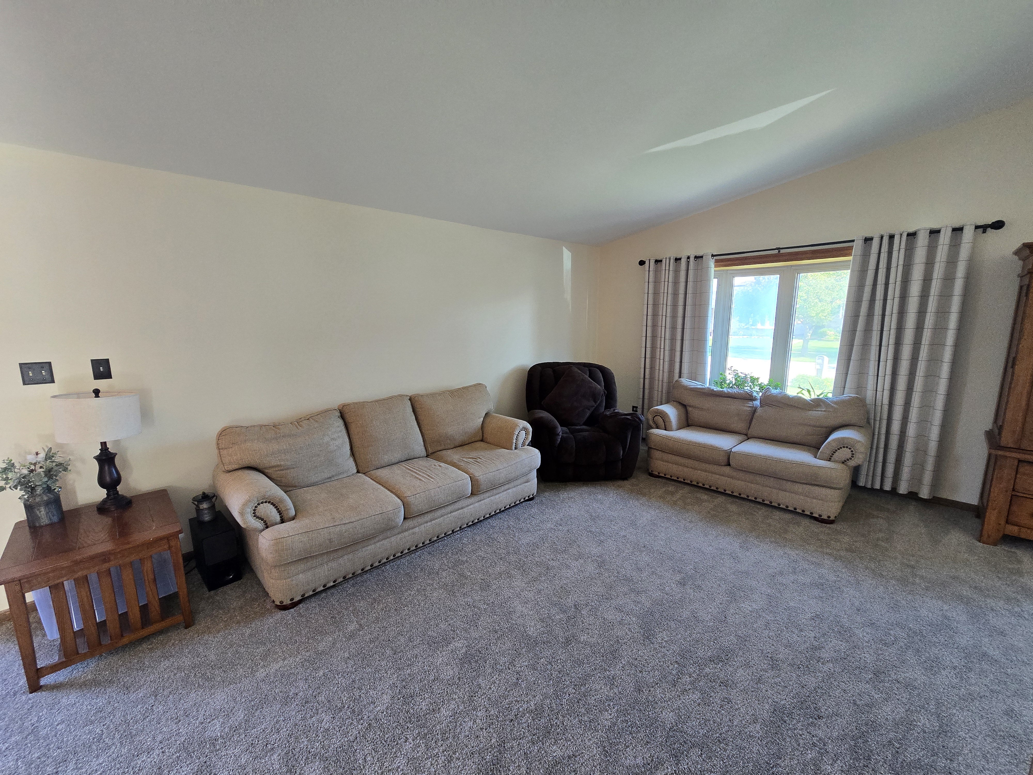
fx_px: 388
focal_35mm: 13
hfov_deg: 106.2
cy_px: 388
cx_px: 516
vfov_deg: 89.9
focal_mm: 2.2
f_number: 2.2
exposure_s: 1/60
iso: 200
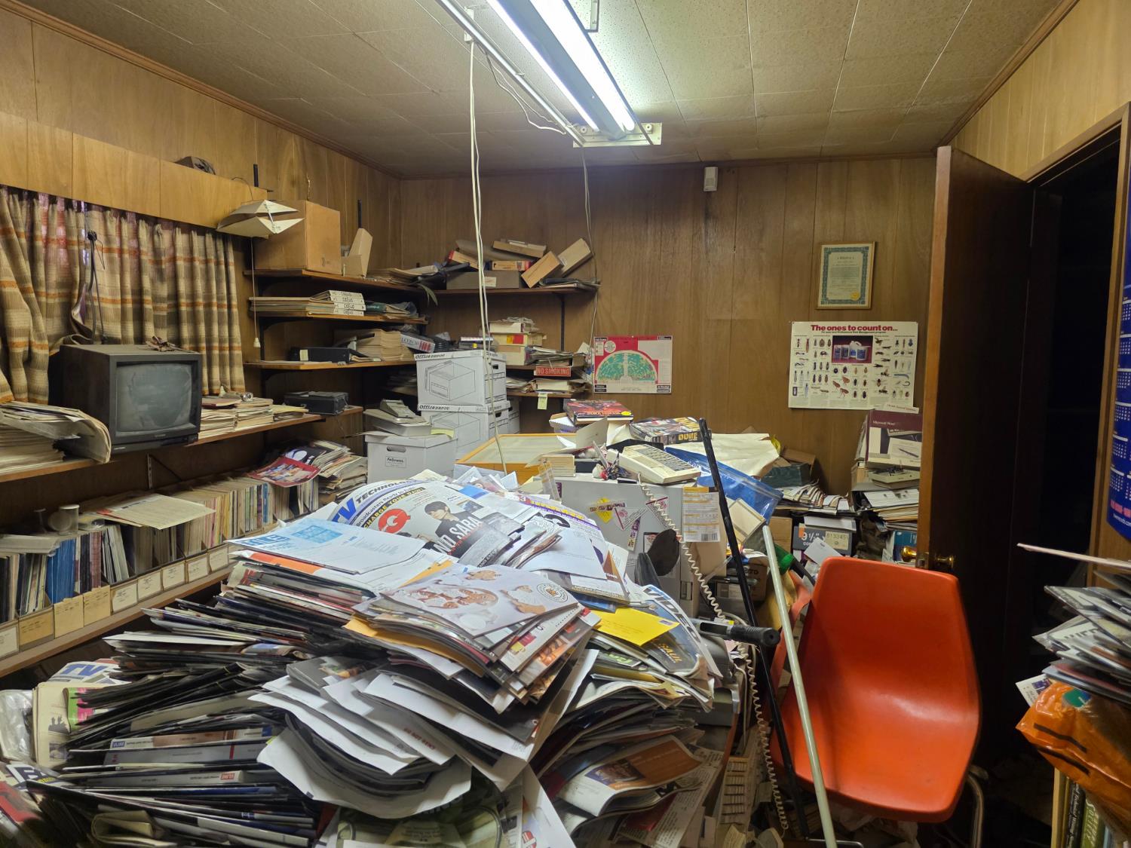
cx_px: 566
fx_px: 751
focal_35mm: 23
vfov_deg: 58.9
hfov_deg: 73.9
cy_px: 424
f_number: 1.7
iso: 500
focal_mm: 6.3
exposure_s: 1/120
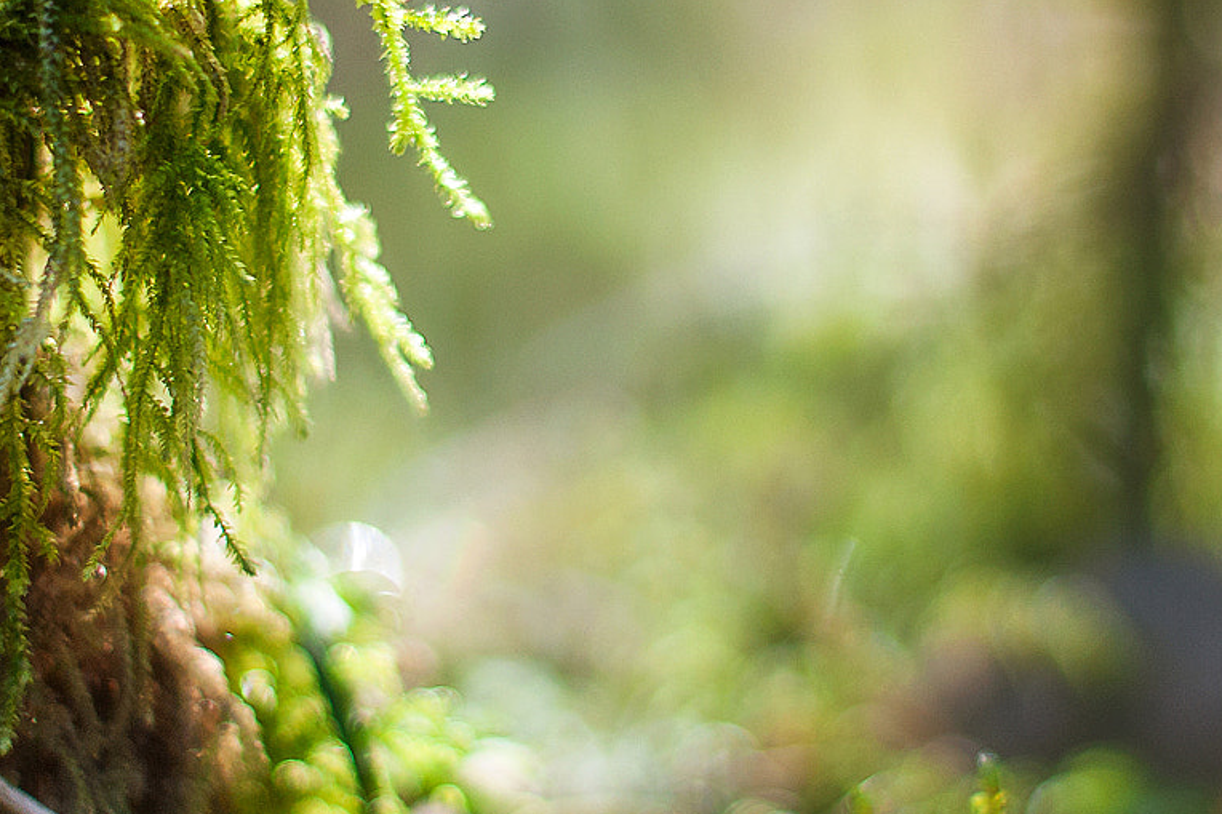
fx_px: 5328
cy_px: 309
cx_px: 584
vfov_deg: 8.7
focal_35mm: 157
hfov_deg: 13.1
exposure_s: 1/250
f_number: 1.4
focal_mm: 50
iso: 100
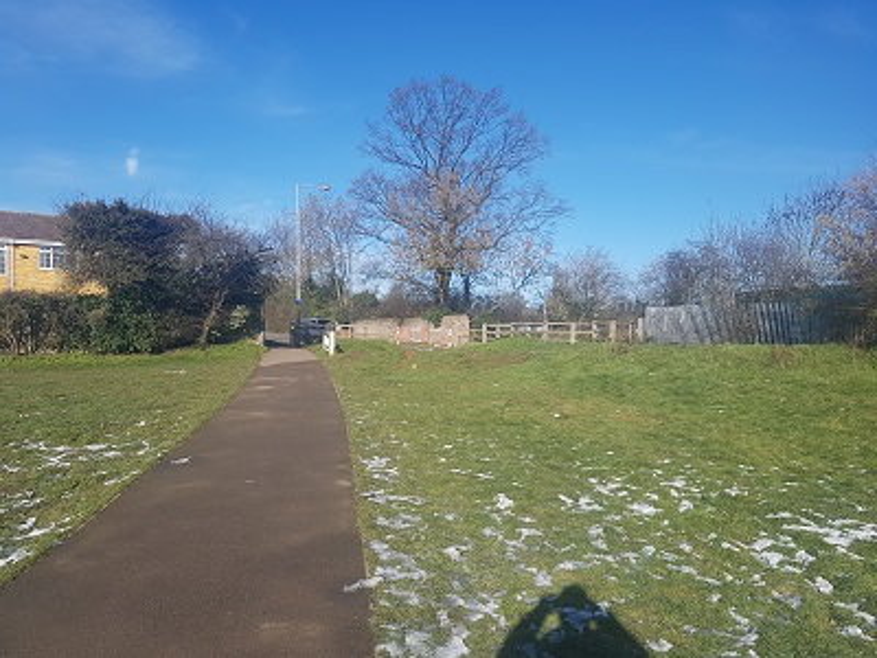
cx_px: 438
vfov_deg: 53.1
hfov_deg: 67.3
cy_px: 329
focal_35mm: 26
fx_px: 659
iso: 50
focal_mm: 4.2
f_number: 1.7
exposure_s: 1/2440
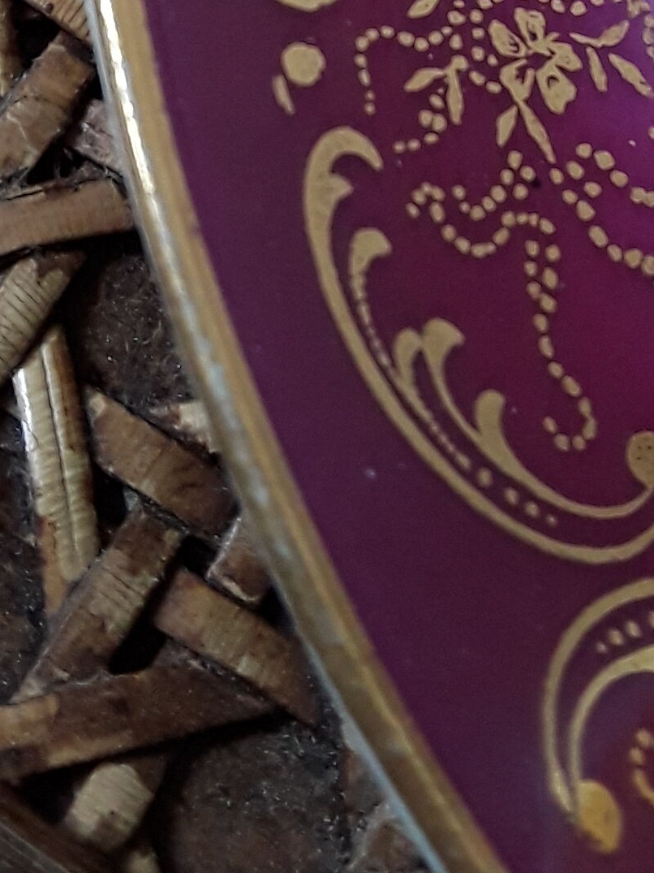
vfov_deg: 20.7
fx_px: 2066
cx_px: 437
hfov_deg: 17.9
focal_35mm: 82
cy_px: -401
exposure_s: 1/33
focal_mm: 2.91
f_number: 1.9
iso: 100
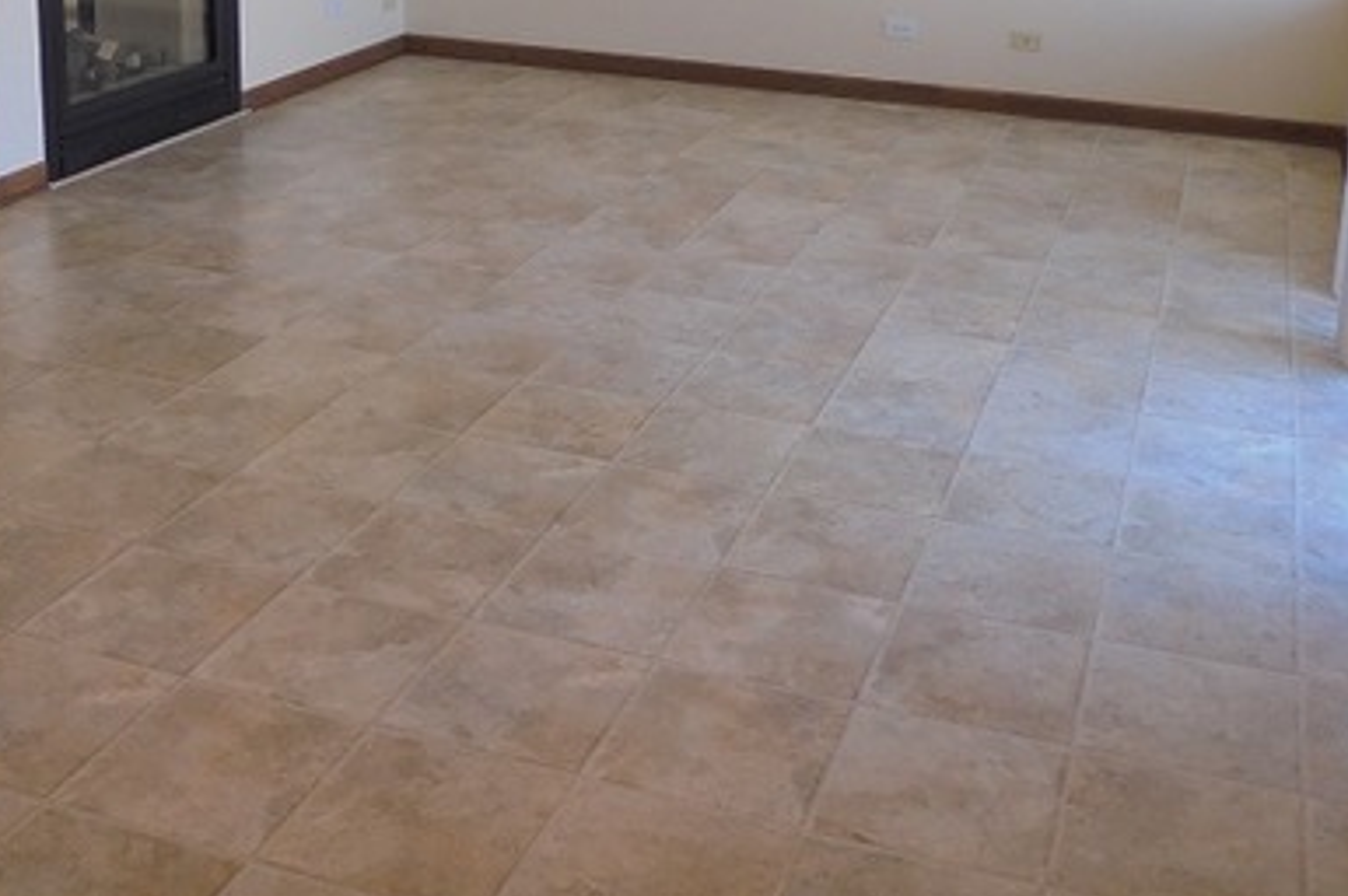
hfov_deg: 43.6
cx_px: 679
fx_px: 1684
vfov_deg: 28.6
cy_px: 80
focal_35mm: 45
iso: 100
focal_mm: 4.6
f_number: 3.5
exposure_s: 1/30
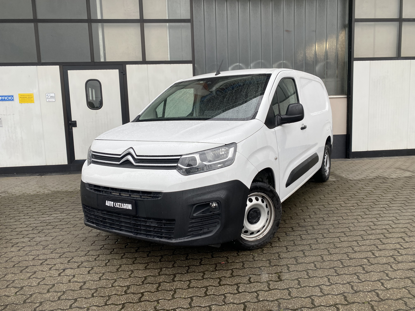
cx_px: 208
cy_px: 156
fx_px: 312
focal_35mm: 26
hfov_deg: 67.3
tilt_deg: -7.9
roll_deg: +1.8
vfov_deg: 53.1
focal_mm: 4.25
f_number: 1.8
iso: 32
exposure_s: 1/390
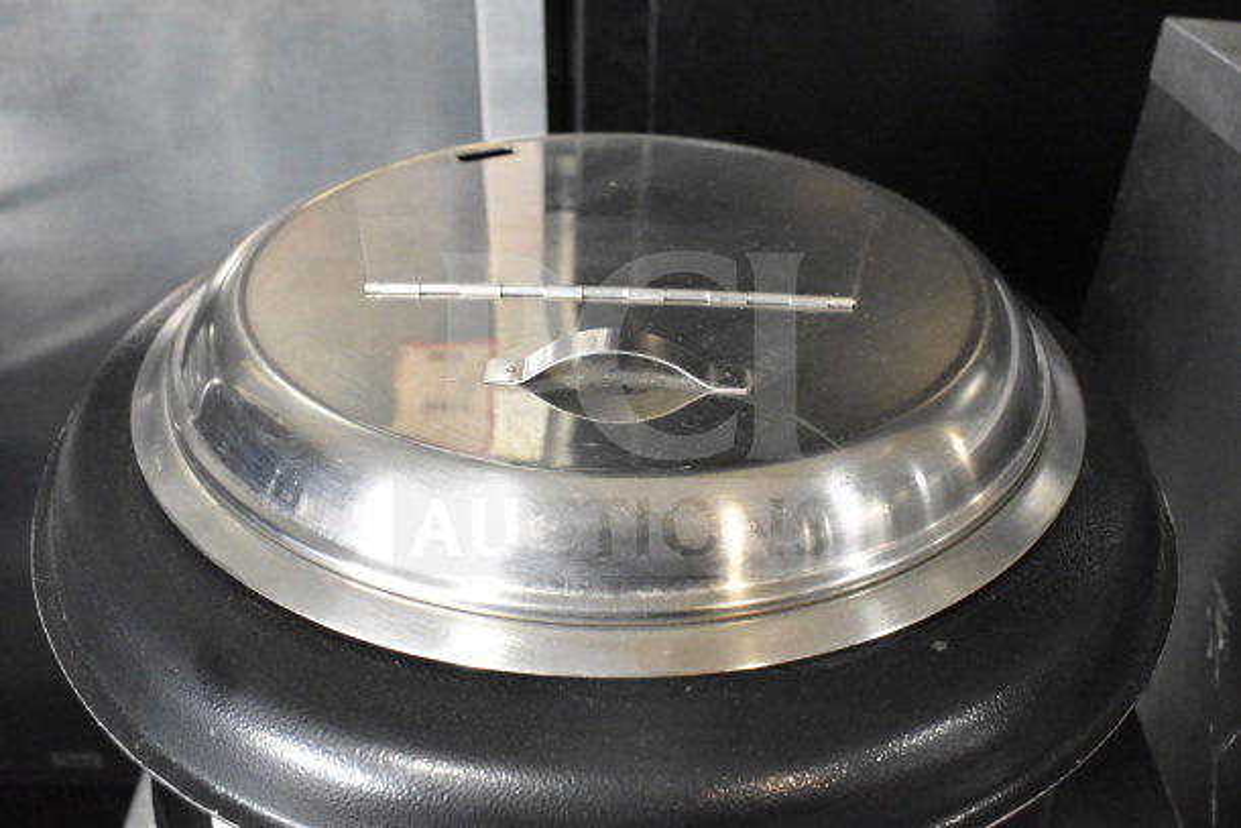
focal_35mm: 33
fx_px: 1138
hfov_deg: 57.2
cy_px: 414
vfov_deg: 40.0
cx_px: 620
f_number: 8
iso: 6400
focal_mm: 22
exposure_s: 1/250
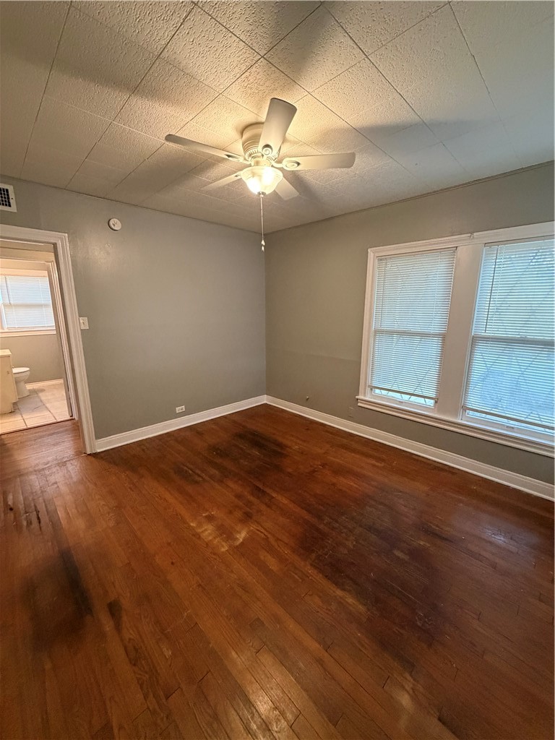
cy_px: 370
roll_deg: -0.8
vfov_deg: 102.1
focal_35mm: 14
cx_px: 278
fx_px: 299
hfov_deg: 85.7
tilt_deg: -11.8
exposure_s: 1/60
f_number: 2.2
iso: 500
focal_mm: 2.22
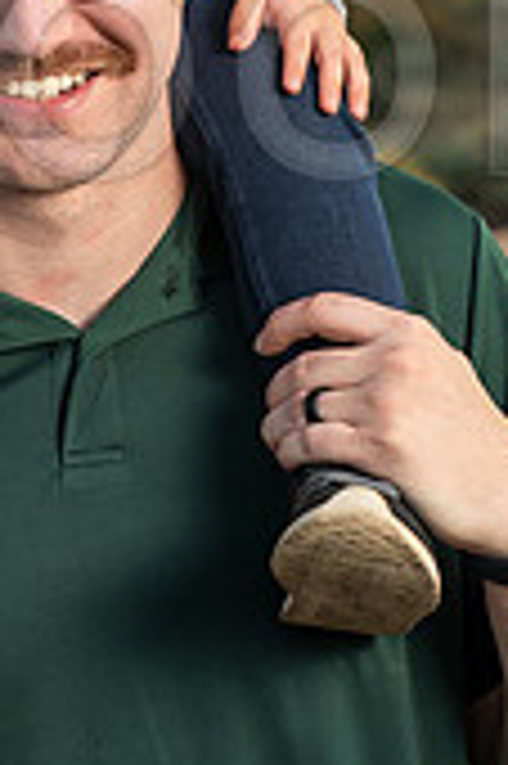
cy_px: -27
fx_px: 3372
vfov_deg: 12.7
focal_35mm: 159
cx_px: 63
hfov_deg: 8.6
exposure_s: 1/160
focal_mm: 60
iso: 100
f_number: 5
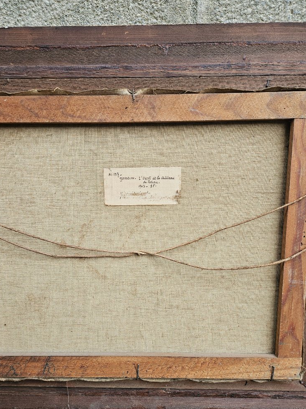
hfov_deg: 49.5
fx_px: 330
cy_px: 235
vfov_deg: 63.1
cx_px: 129
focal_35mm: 28
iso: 80
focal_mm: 5.4
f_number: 1.8
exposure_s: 1/100
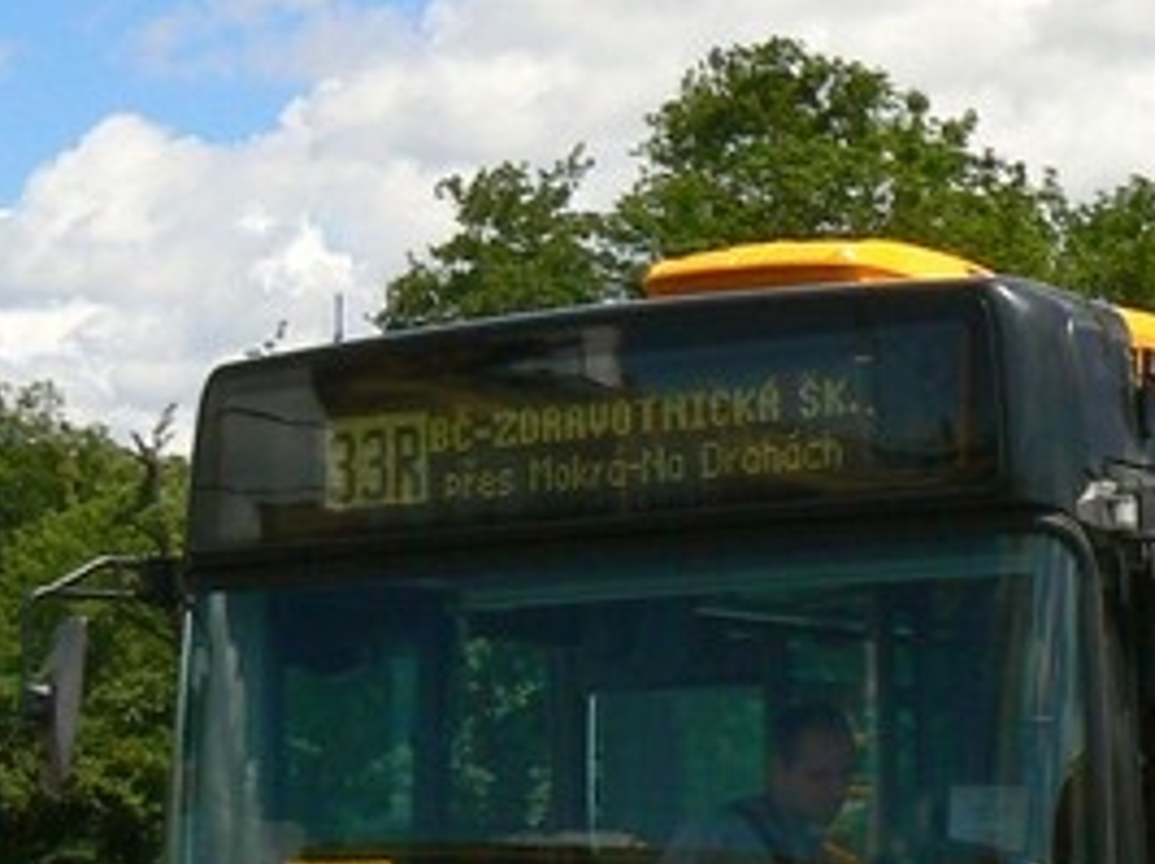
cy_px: 584
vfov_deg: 12.1
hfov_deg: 15.6
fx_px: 4067
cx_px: 1350
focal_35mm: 122
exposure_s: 1/1300
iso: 100
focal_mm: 6
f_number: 4.5
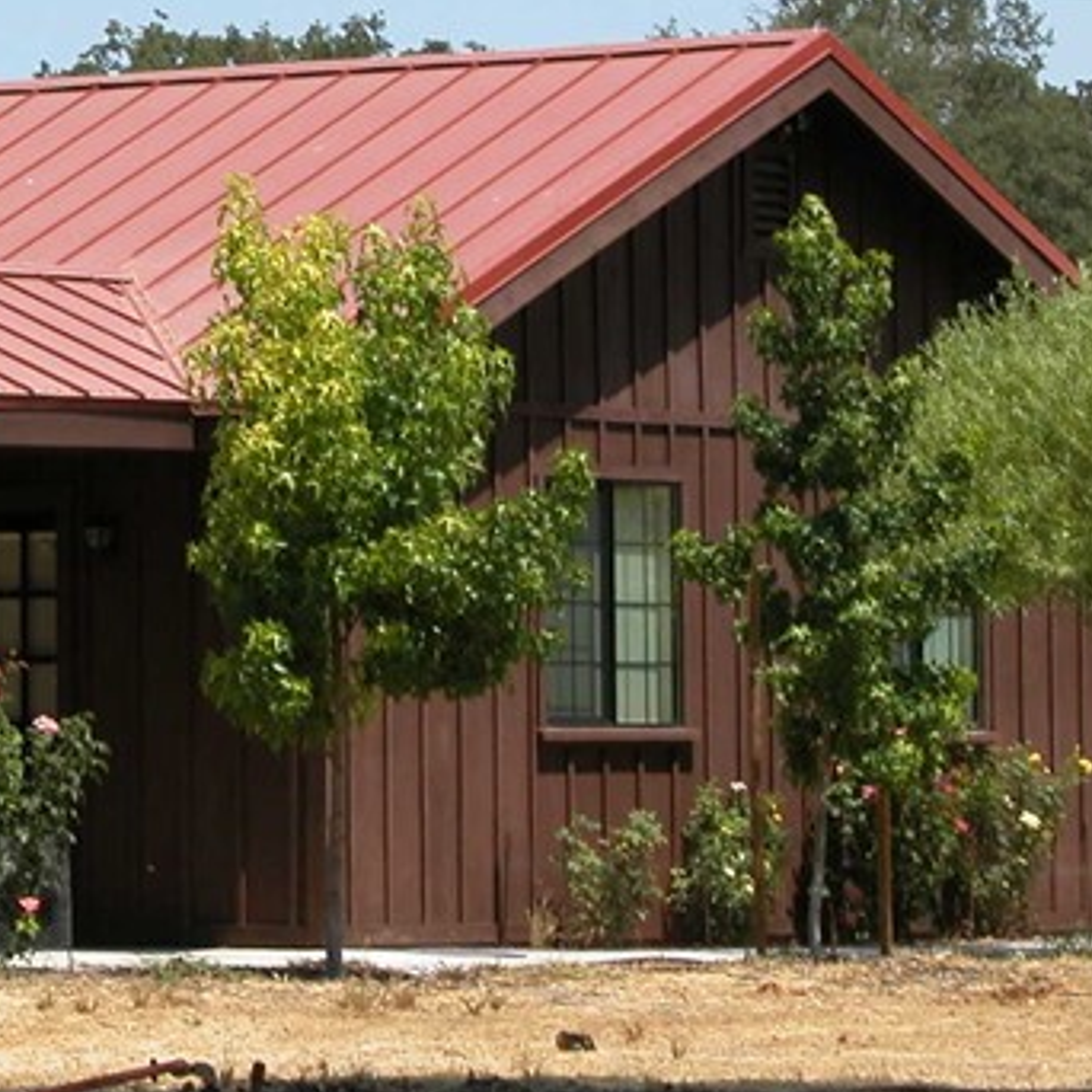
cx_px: -249
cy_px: 224
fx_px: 8780
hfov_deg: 7.1
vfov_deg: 7.1
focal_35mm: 246
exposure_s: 1/382
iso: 100
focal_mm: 23.7
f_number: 5.7
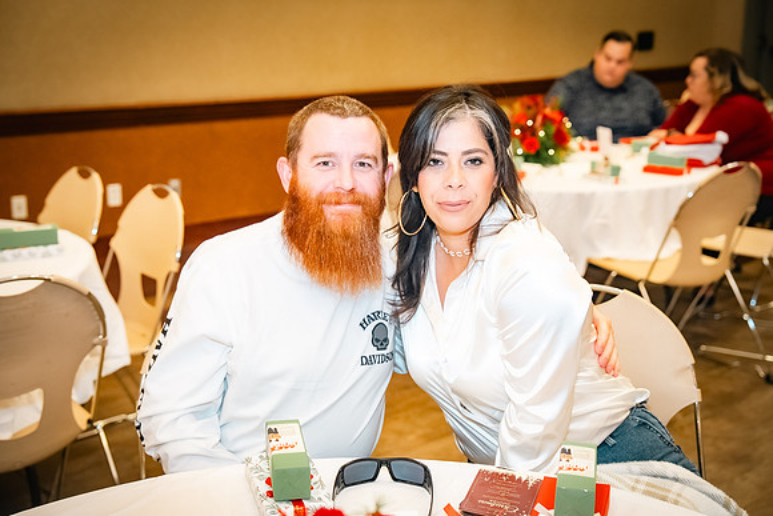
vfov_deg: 28.1
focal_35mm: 48
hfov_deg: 41.1
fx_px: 1031
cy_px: 258
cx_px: 386
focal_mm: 48
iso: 1600
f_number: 3.5
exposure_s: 1/100
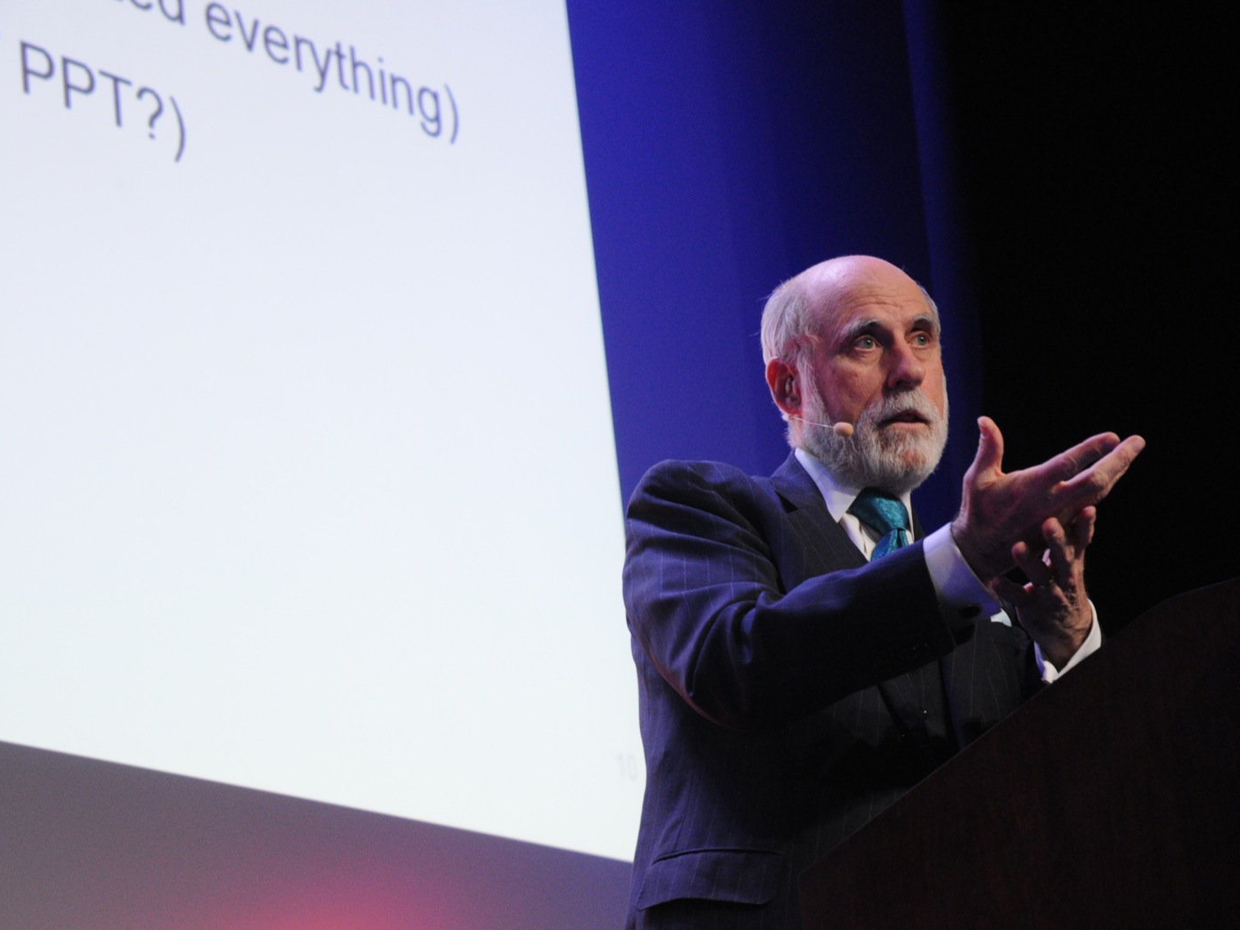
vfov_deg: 12.9
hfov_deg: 17.1
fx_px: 4119
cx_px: 561
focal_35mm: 115
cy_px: 462
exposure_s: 1/50
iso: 1600
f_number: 4.5
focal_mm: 70
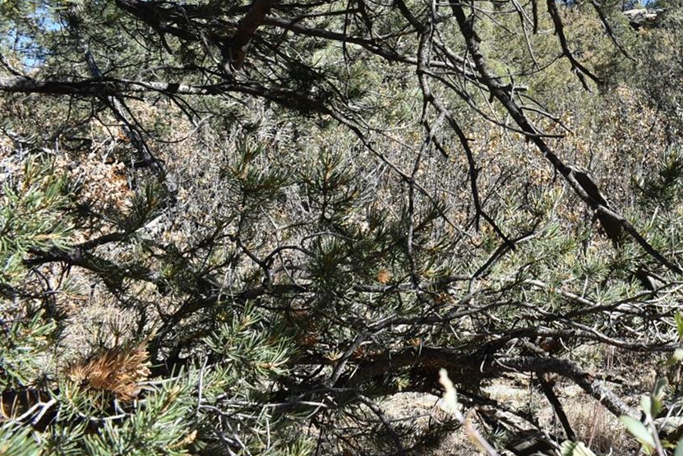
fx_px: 987
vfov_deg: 25.3
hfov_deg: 35.9
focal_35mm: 52
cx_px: 611
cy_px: 49
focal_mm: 18
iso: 200
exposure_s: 1/250
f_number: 8
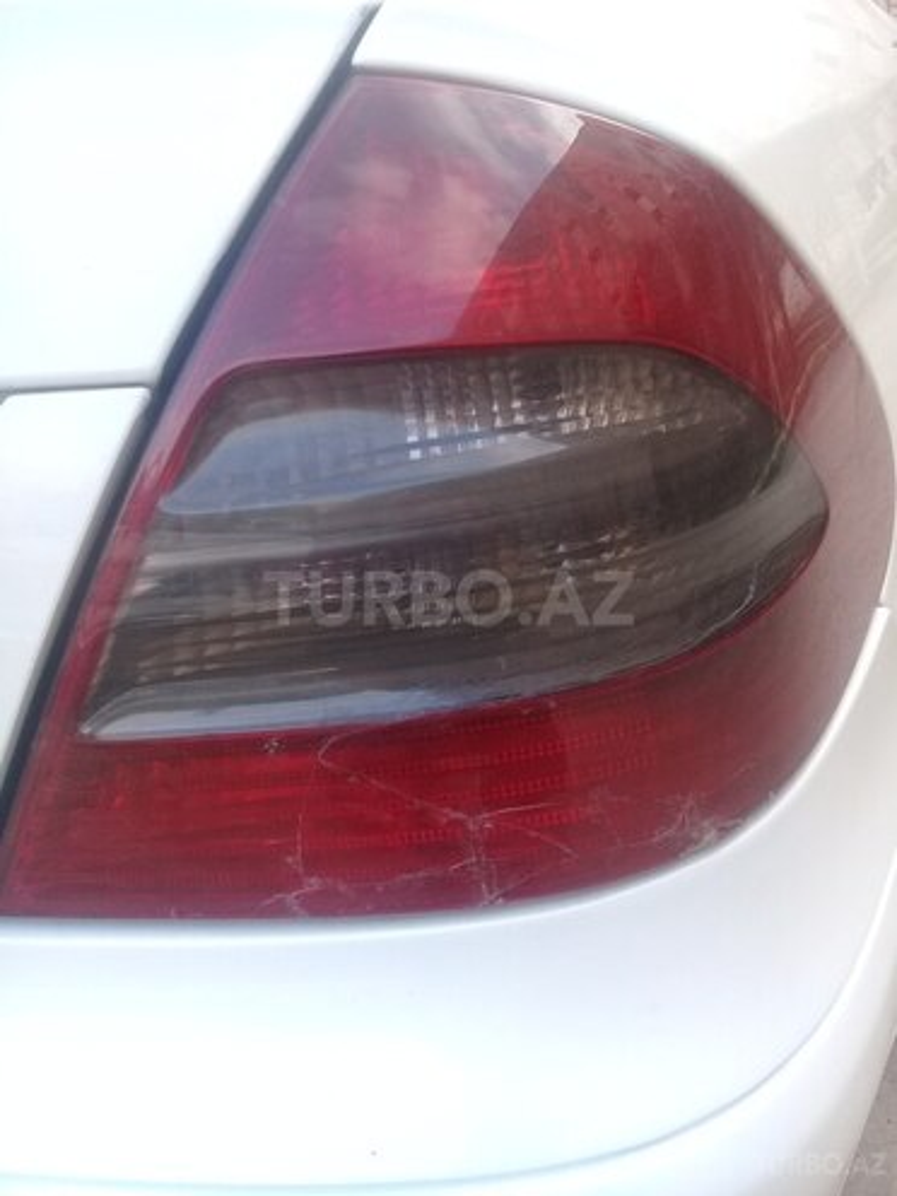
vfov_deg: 58.4
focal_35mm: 31
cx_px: 448
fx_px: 1071
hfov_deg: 45.4
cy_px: 598
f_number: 2.2
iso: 50
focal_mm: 3.3
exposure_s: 1/100
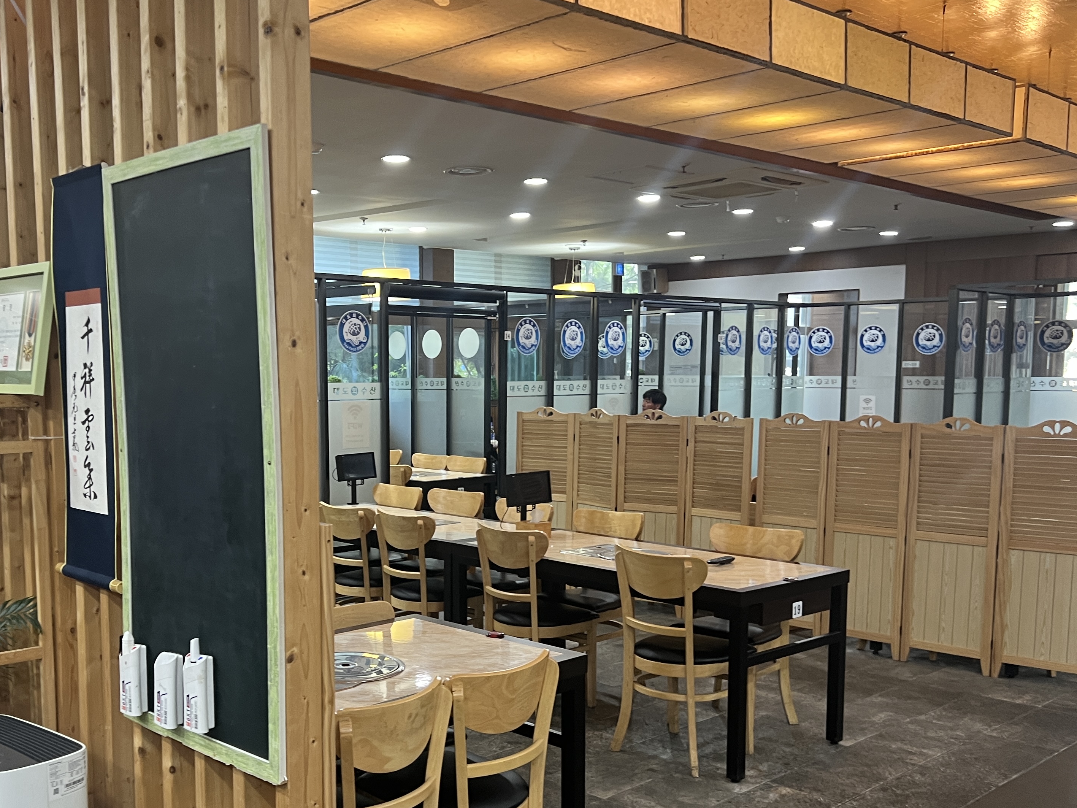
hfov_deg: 49.8
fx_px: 1151
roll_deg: +1.2
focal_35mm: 37
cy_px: 489
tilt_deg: -6.3
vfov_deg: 38.5
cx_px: 424
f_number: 1.5
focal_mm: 5.7
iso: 160
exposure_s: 1/60
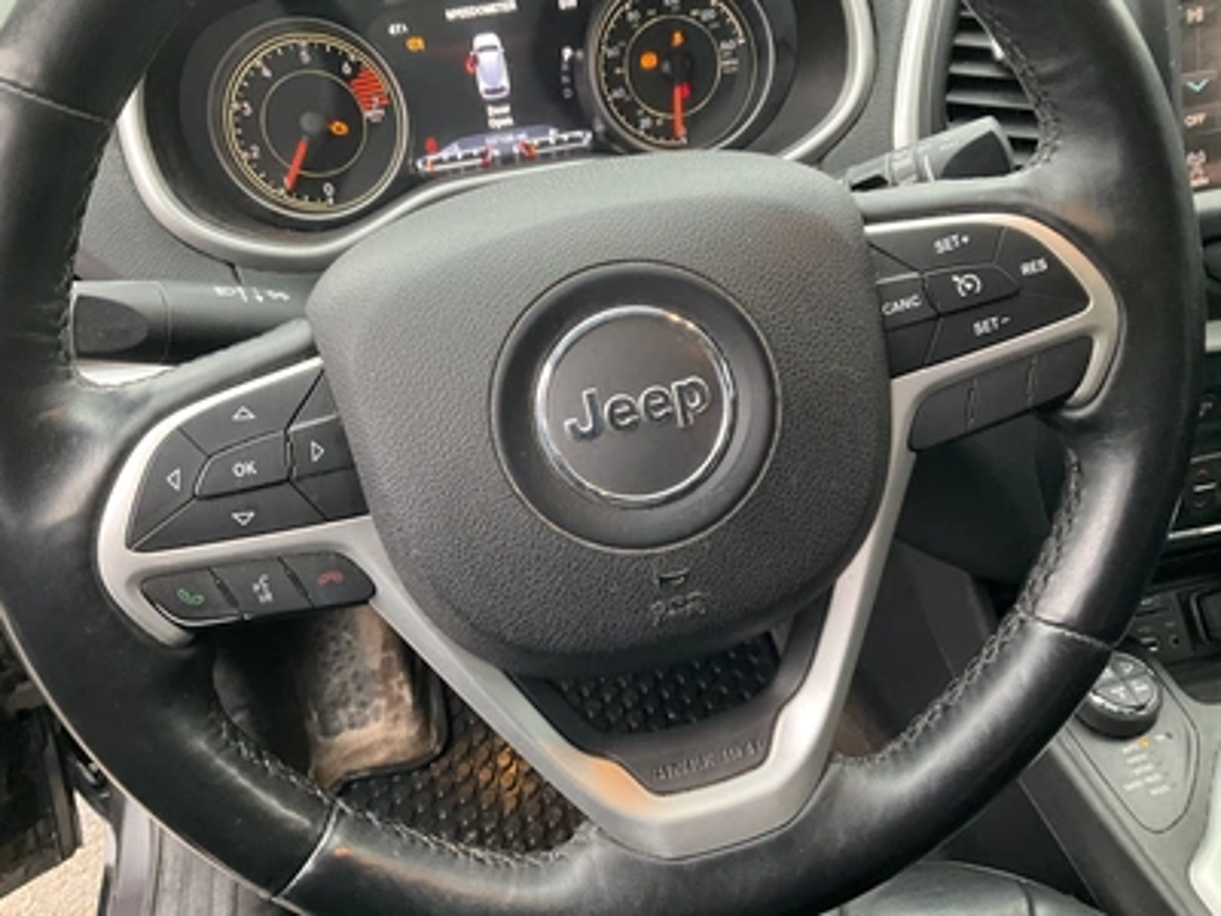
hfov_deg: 61.7
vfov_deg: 48.2
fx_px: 1023
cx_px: 610
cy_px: 458
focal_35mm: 29
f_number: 1.8
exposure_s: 1/60
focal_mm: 3
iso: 125
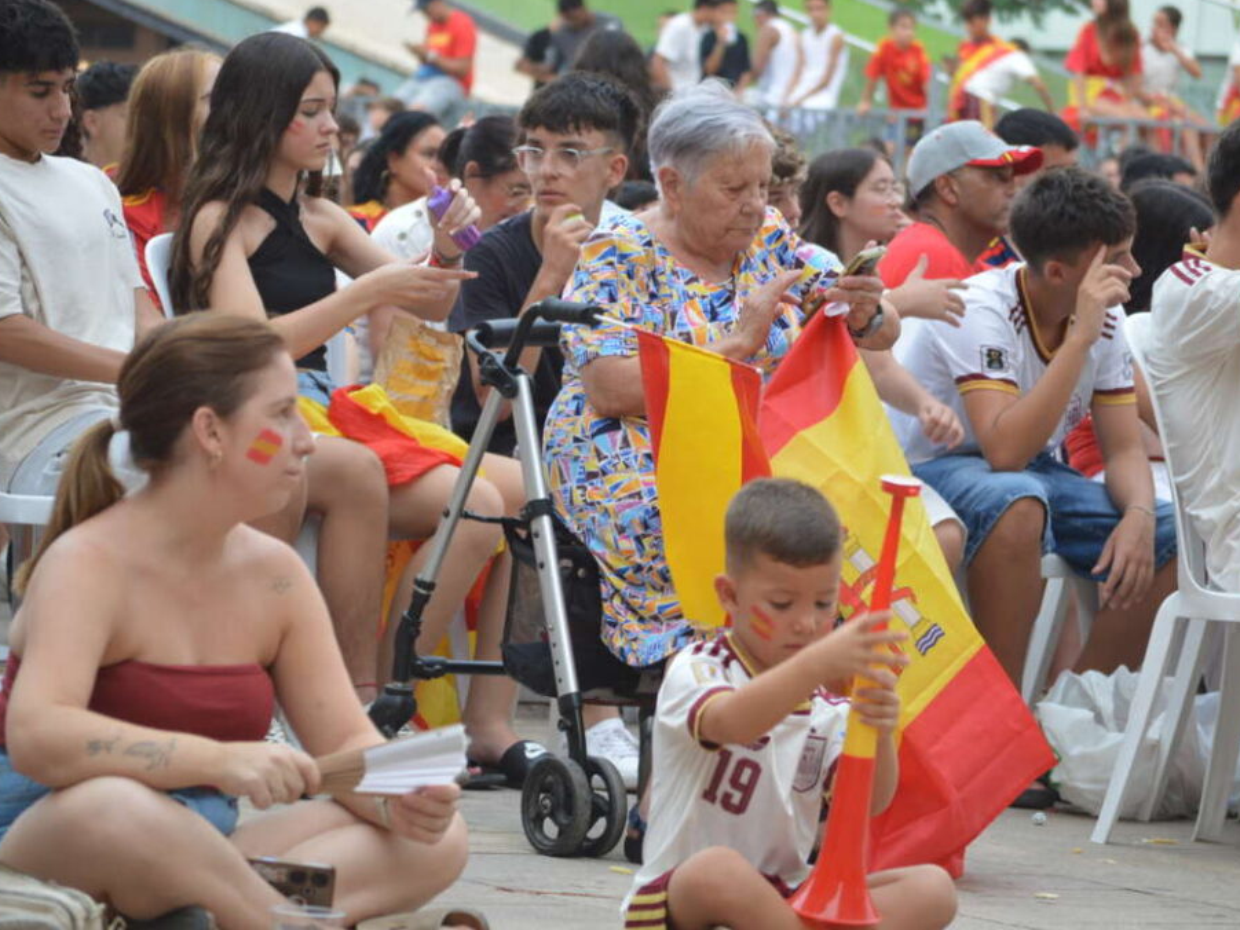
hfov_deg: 11.8
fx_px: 5983
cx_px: 662
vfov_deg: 8.9
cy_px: 463
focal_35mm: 167
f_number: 5.6
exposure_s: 1/125
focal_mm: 102
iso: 400
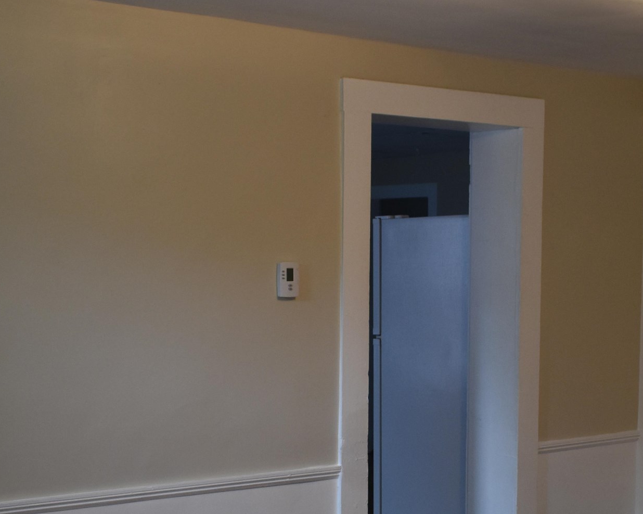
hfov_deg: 29.7
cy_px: 341
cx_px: 458
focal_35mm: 63
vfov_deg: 24.1
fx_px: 1199
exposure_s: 1/125
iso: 800
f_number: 5.6
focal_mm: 18
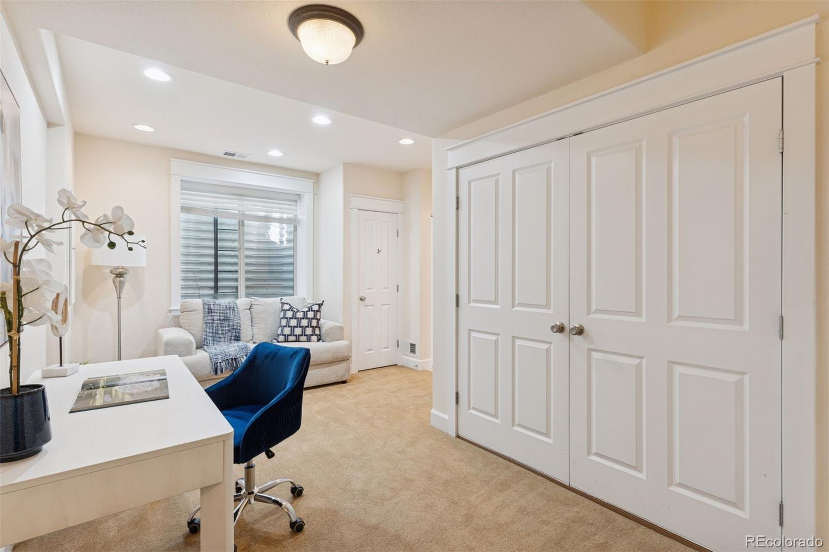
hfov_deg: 93.3
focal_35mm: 17
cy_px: 276
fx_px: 391
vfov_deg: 70.4
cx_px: 414
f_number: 9
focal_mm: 17
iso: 400
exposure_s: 1/6
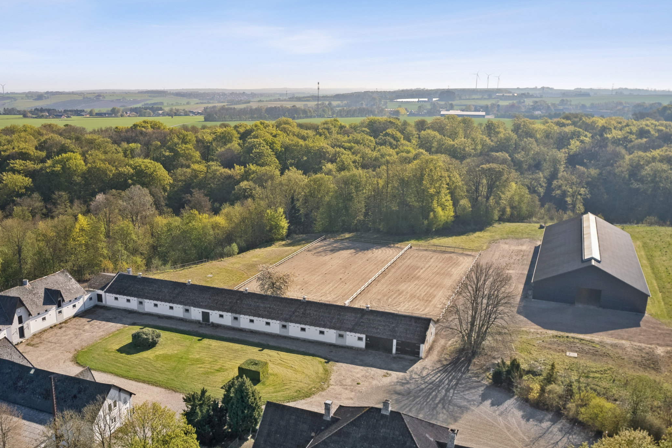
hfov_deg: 57.9
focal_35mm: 32
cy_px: 273
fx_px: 597
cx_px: 246
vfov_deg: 40.9
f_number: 2.8
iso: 100
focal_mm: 8.4
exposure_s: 1/2000
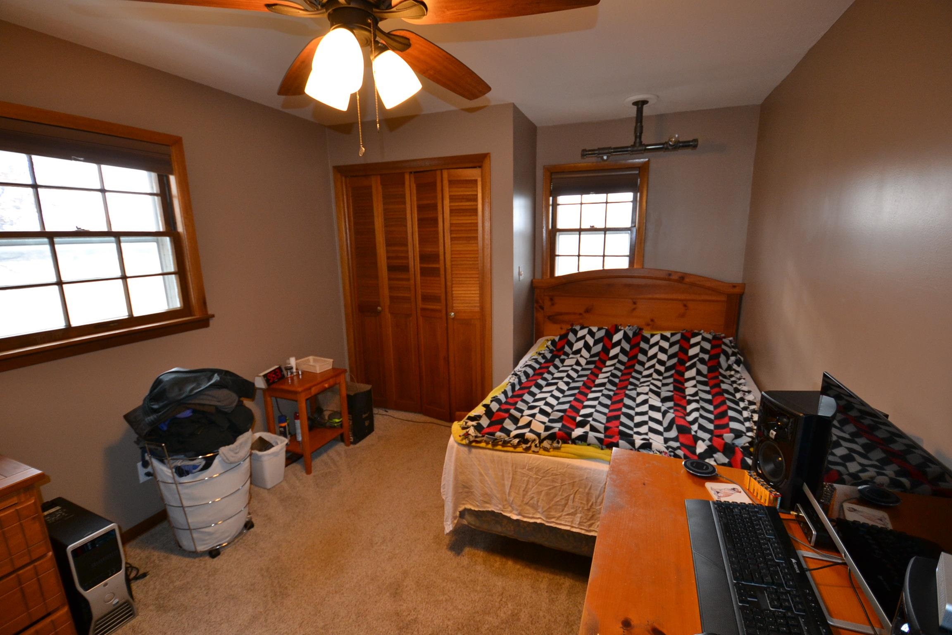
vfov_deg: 77.3
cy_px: 318
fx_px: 397
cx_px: 476
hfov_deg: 100.4
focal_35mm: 15
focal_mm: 10
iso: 640
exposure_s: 1/60
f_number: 3.5
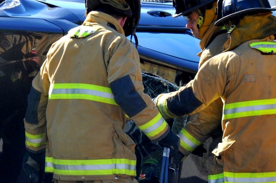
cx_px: 107
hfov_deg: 8.1
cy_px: 164
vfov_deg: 5.4
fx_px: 1952
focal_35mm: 255
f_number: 9
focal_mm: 80
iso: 320
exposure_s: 1/320
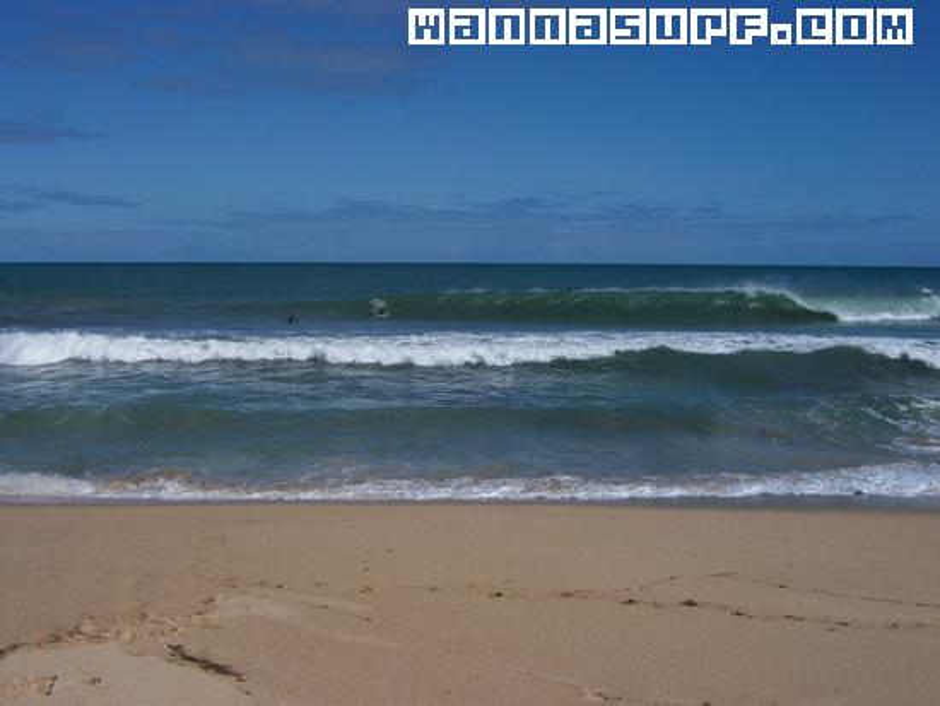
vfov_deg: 32.2
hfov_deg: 42.1
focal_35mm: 45
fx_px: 1223
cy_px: 353
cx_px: 470
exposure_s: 1/1250
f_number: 5
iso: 80
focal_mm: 7.5
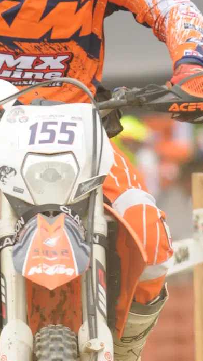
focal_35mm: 1225
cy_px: 182
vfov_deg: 1.8
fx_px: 11721
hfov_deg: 1.0
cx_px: 45
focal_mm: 300
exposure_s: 1/800
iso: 500
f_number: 6.3
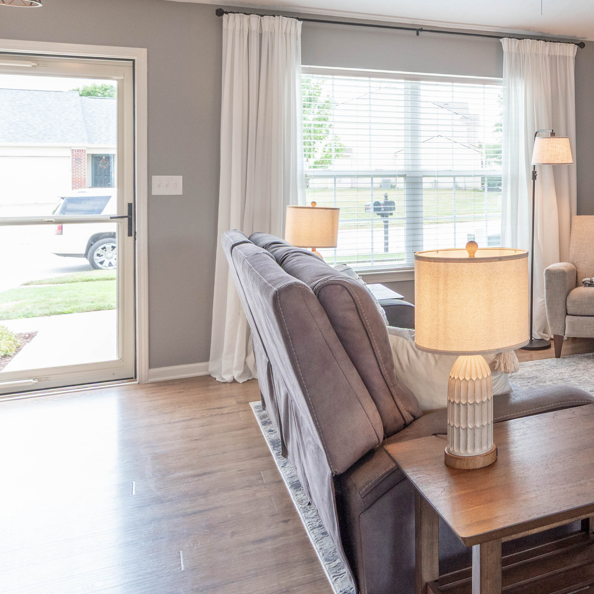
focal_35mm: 38
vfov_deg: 42.9
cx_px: 600
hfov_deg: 38.6
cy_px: 176
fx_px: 738
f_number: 10
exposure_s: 1/30
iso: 320
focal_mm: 18
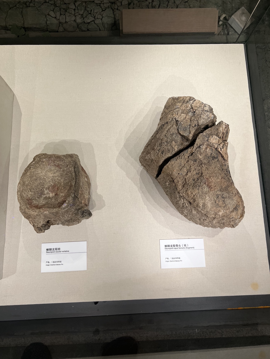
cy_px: 180
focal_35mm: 26
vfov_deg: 67.3
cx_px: 135
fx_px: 270
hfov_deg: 53.1
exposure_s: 1/121
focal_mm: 5.7
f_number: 1.5
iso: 100
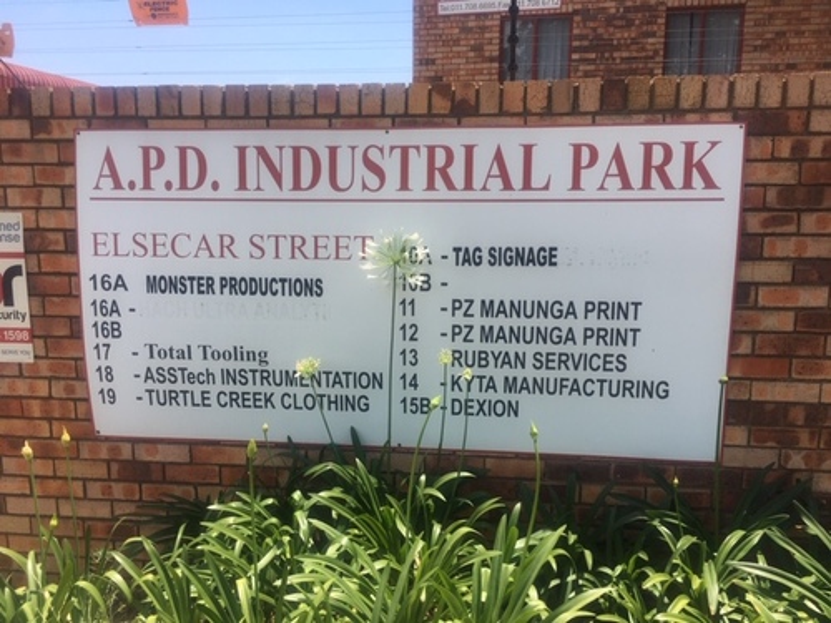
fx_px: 696
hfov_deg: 61.7
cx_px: 416
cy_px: 312
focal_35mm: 29
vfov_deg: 48.2
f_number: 2.2
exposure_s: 1/855
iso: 25
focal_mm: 4.15
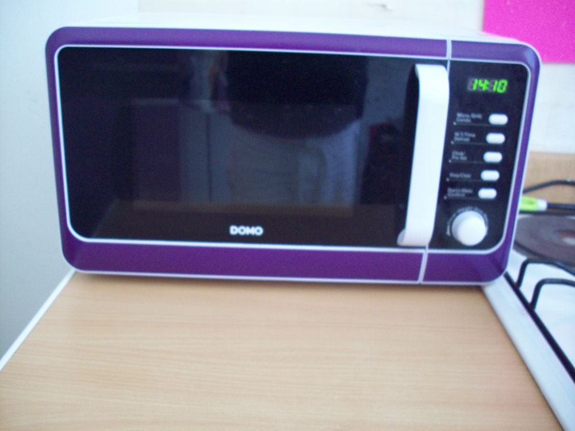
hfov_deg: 50.1
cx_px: 288
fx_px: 615
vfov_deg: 38.7
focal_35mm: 37
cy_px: 216
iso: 167
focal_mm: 6.2
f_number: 2.8
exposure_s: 1/8
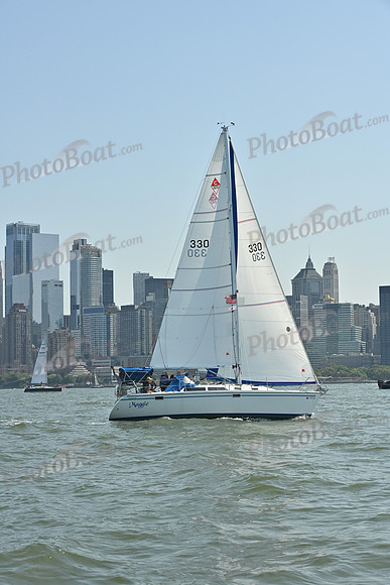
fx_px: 1137
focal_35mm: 70
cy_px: 292
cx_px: 195
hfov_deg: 19.5
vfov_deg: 28.8
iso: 320
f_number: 10
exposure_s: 1/1000
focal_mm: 70
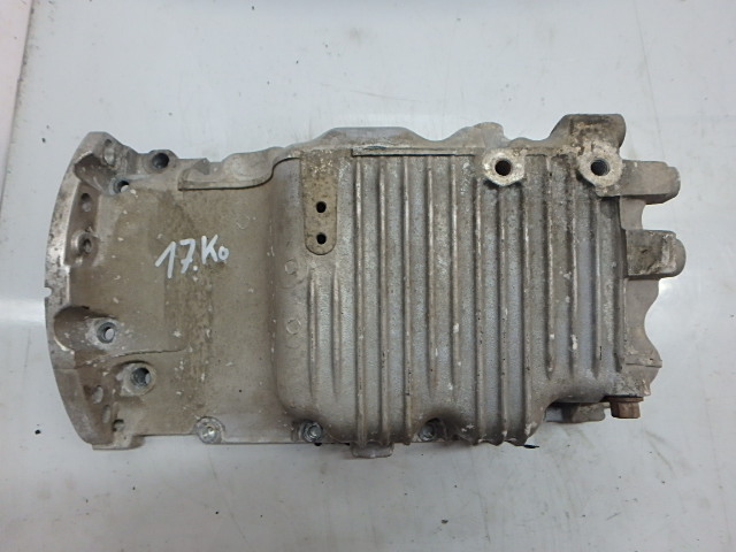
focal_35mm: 21
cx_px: 368
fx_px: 446
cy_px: 276
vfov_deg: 63.4
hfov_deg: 79.0
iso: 200
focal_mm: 3.7
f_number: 3.5
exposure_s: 1/40
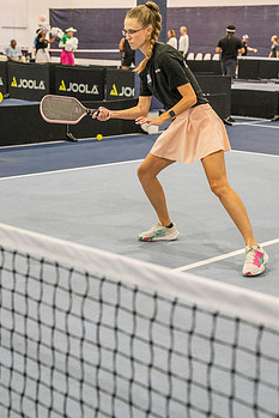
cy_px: 186
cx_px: 138
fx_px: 778
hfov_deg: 20.3
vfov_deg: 30.0
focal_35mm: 67
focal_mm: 52
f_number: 4
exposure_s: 1/640
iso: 6400
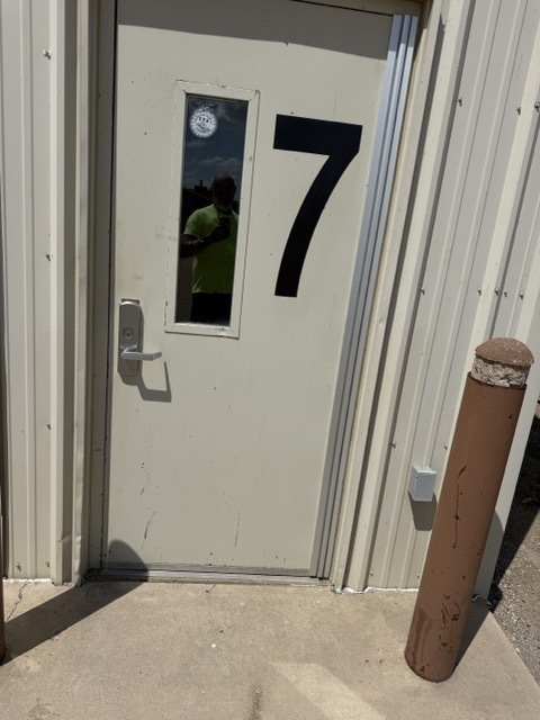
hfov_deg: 56.8
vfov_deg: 71.6
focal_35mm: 24
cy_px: 360
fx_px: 499
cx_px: 270
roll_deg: -3.4
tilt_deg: -16.3
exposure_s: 1/11905
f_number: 1.78
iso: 80
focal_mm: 6.76
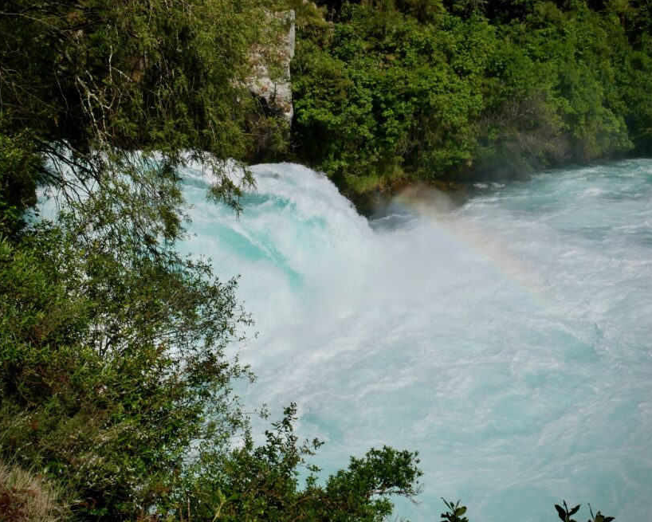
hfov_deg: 42.0
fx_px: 849
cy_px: 235
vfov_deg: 34.1
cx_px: 335
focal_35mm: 44
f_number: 11
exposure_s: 1/1300
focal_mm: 18
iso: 200
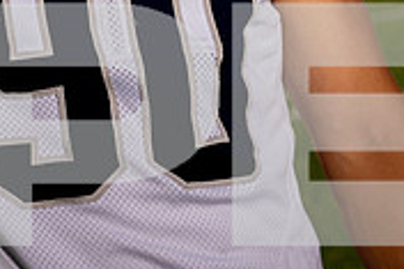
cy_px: -153
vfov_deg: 7.5
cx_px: -80
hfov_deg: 11.3
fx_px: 1996
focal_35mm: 178
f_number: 4.5
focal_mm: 54
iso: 100
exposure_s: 1/1250
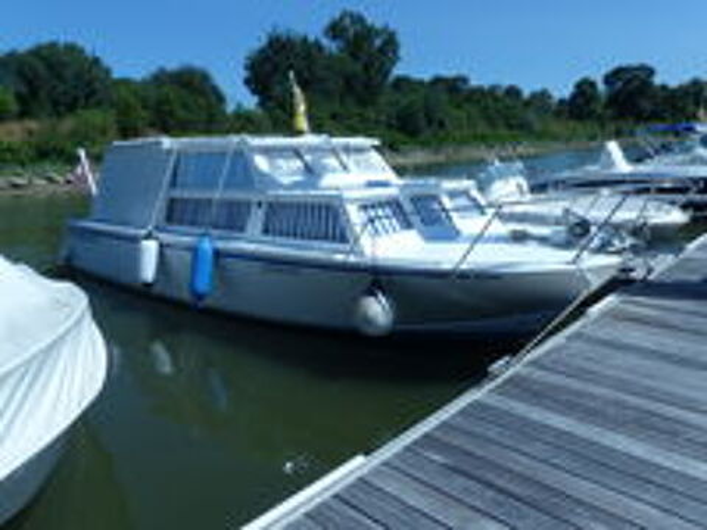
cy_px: 265
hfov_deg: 69.4
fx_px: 511
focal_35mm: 25
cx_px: 354
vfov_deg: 54.9
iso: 100
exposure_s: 1/320
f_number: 8
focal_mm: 4.5
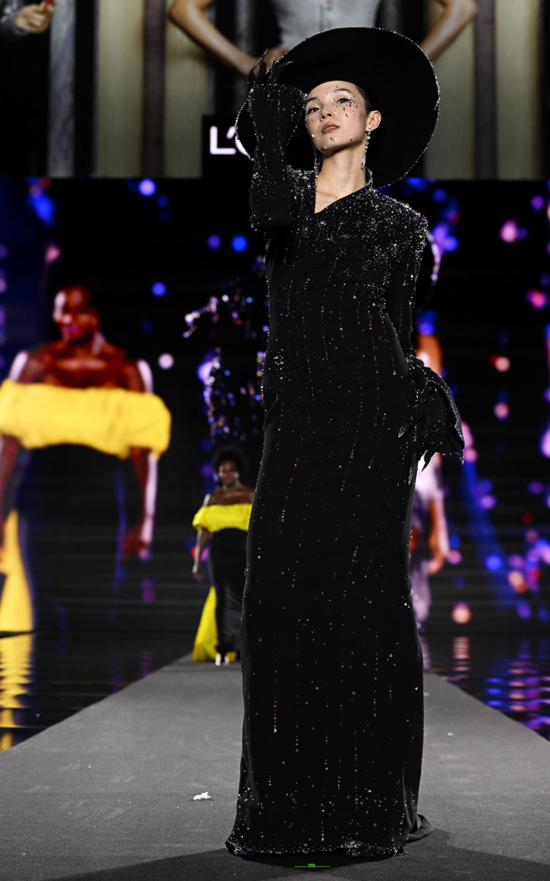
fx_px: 1727
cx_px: 293
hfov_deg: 18.1
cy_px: 439
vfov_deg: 28.6
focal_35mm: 72
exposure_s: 1/640
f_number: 5
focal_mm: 70
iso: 1600
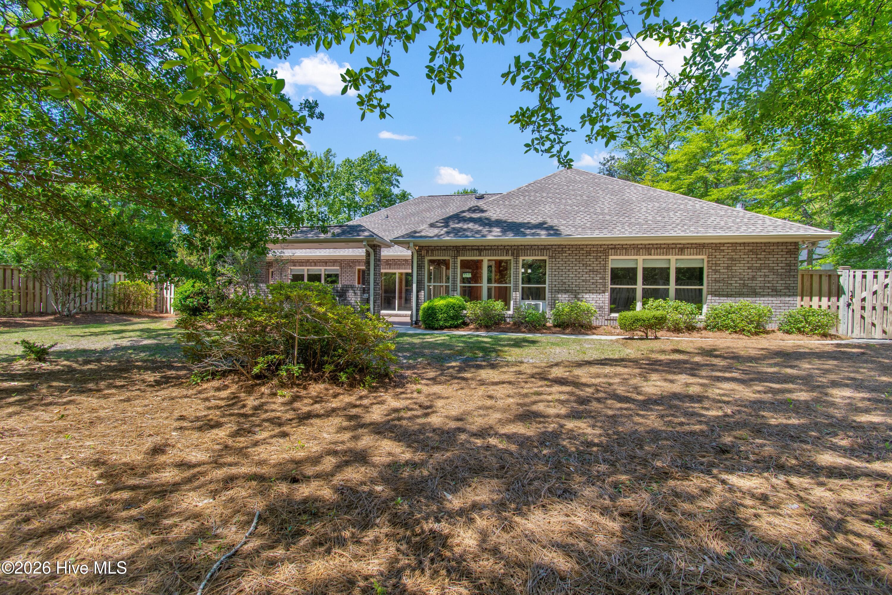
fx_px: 372
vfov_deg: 77.3
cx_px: 446
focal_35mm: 15
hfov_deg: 100.4
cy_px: 298
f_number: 6.3
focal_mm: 10
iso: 100
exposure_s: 1/160
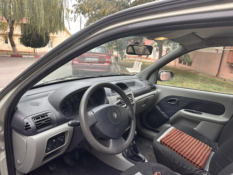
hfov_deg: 71.6
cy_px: 88
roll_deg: -3.9
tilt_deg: -13.9
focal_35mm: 24
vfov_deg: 56.8
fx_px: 162
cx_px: 116
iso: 80
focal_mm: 6.86
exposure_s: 1/121
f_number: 1.78
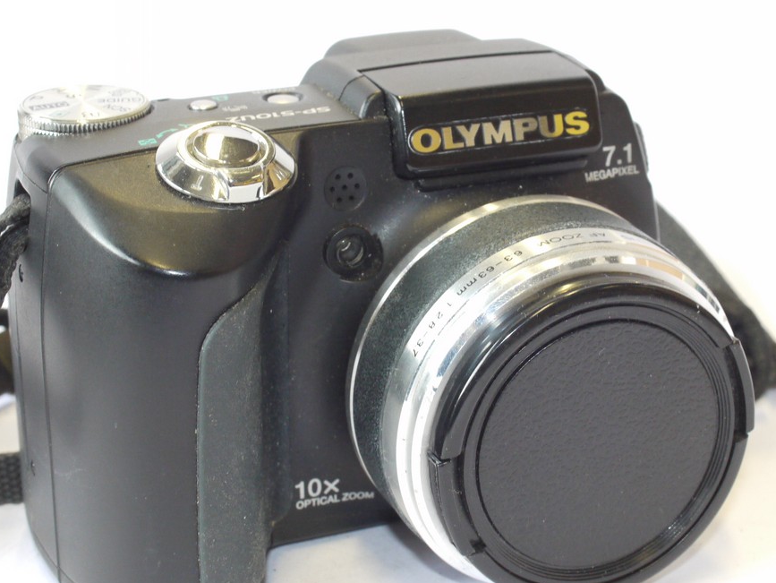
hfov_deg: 23.5
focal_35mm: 83
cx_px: 411
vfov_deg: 17.8
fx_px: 1861
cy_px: 318
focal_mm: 30
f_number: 9
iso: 800
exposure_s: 1/40
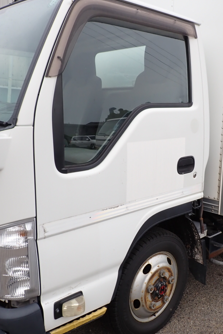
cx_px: 139
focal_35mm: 36
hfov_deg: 36.6
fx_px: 335
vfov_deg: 53.1
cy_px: 170
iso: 100
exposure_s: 1/800
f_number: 2.8
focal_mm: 4.5
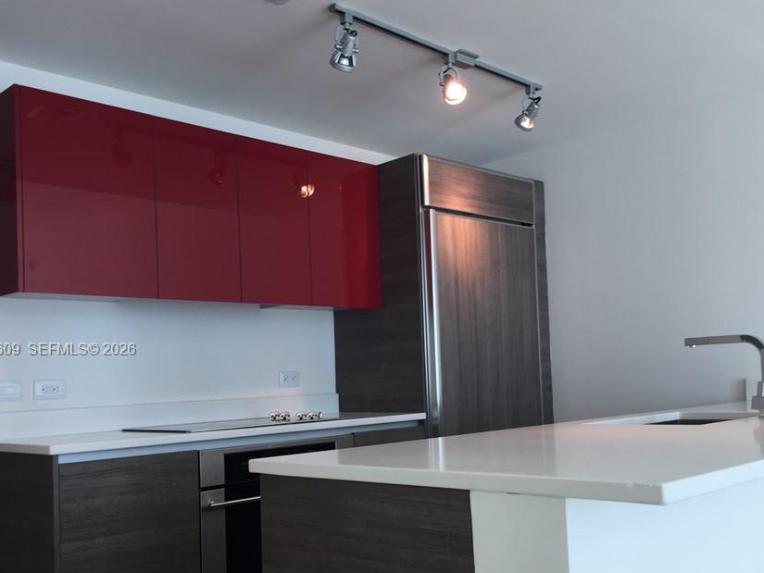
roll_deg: +2.3
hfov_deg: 51.3
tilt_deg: +1.4
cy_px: 350
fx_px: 795
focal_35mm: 36
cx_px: 414
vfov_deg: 39.5
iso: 40
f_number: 2.2
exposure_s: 1/60
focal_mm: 4.15
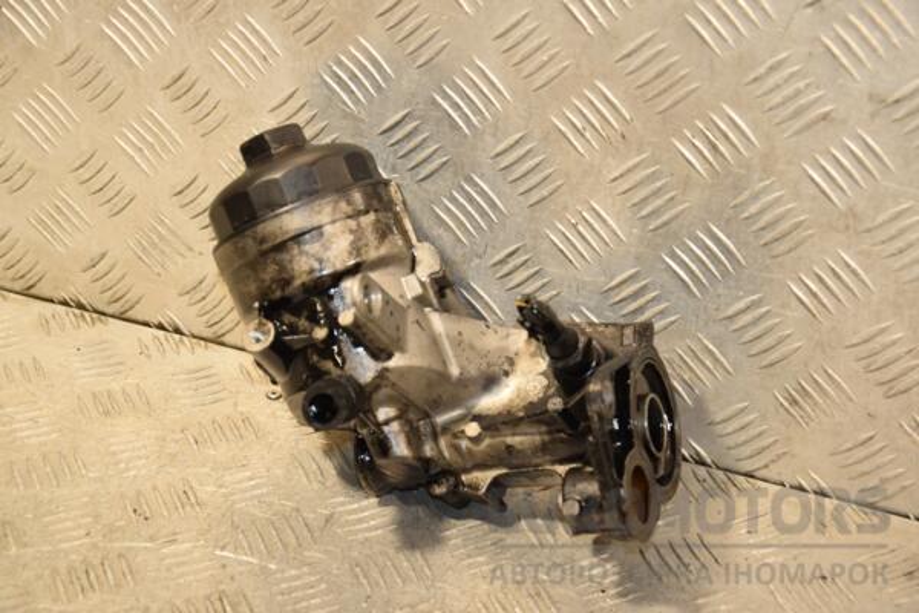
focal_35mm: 78
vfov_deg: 17.5
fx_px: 1991
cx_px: 460
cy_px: 306
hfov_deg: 26.0
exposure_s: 1/160
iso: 800
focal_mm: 52
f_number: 5
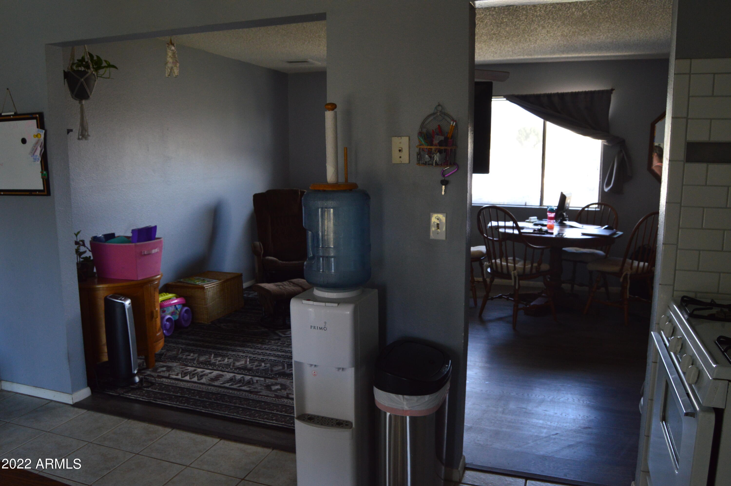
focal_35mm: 27
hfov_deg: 67.4
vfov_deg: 47.8
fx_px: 548
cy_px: 243
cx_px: 366
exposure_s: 1/60
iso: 800
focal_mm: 18
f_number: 7.1
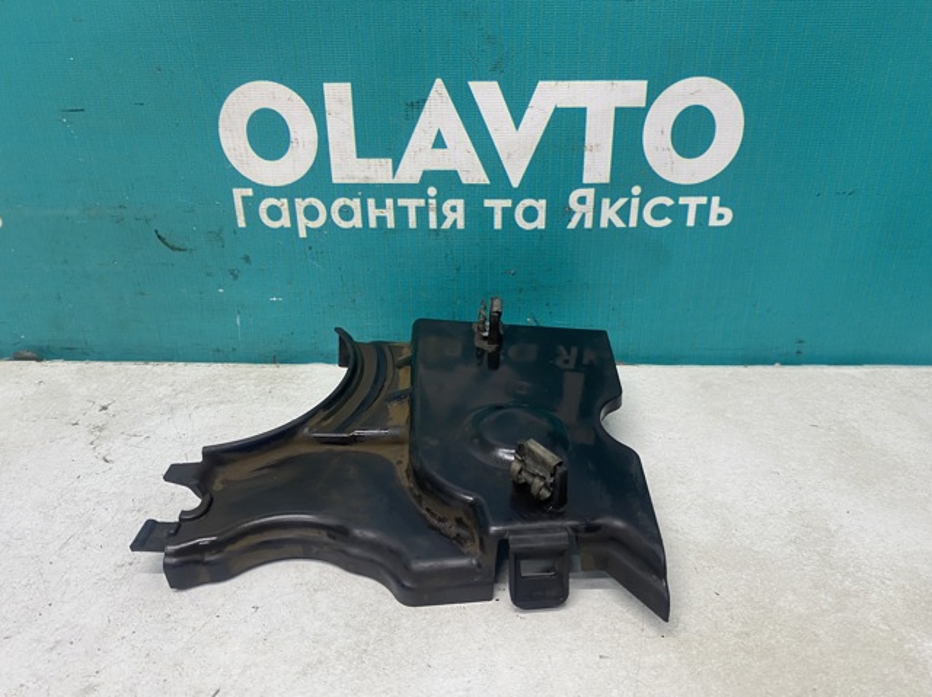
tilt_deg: -25.5
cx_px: 466
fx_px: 699
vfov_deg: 53.0
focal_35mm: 26
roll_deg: +1.5
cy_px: 348
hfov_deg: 67.3
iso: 80
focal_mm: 4.25
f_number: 1.8
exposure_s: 1/50
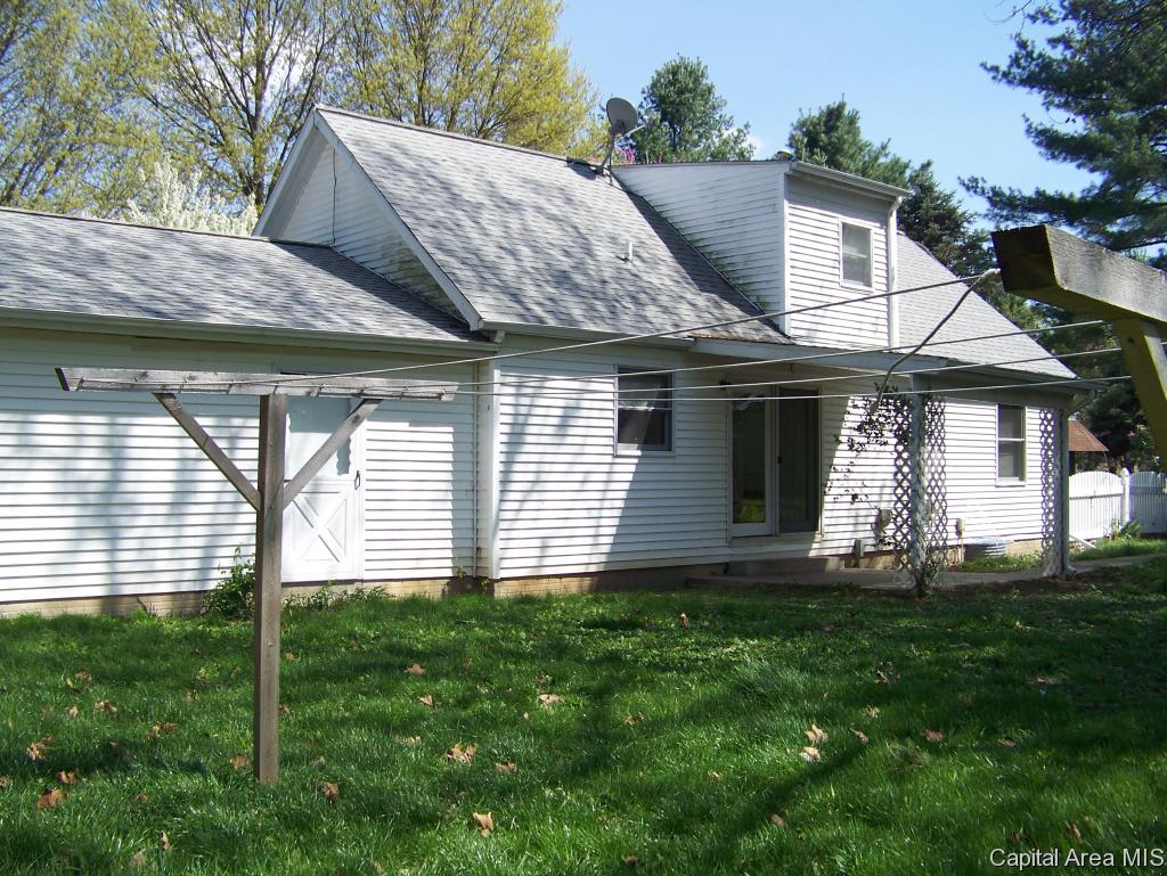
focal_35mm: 36
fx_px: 1214
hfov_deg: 51.3
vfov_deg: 39.7
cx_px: 584
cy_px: 438
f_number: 2.8
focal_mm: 5.85
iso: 64
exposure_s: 1/500
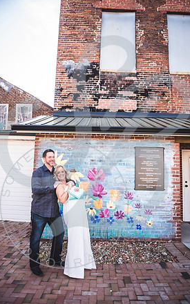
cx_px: 95
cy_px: 152
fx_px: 207
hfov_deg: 49.3
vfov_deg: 72.5
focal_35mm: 25
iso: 100
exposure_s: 1/400
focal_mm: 24
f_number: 2.8
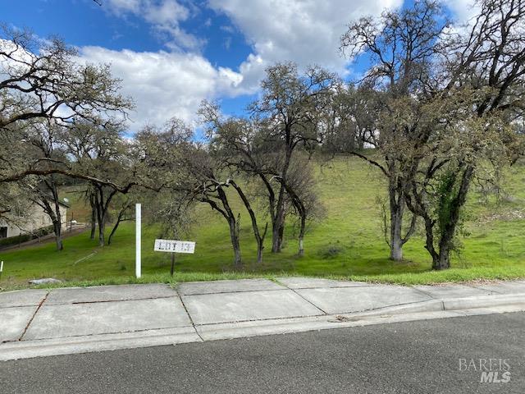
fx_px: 394
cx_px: 262
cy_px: 197
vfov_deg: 53.1
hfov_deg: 67.3
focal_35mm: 26
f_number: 1.8
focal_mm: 4.25
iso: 32
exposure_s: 1/1587
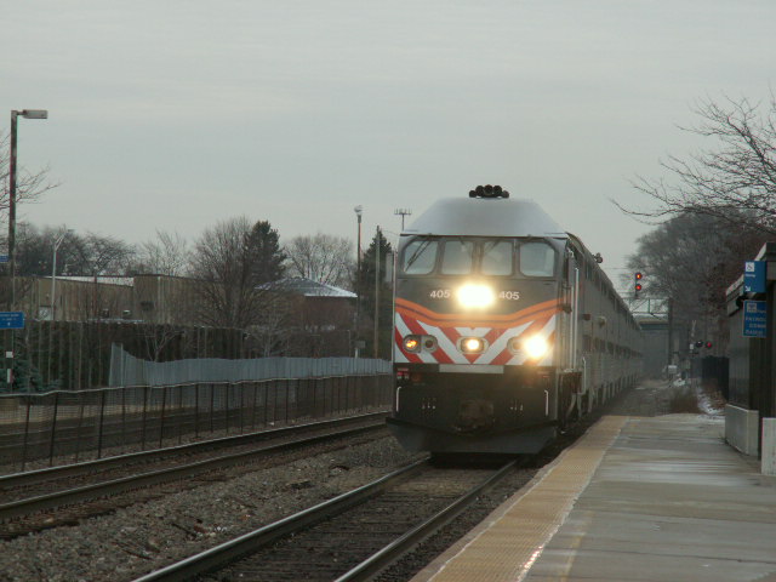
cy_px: 291
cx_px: 388
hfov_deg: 10.1
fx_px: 4371
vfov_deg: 7.6
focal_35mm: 195
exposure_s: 1/250
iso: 64
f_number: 4
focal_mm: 31.98
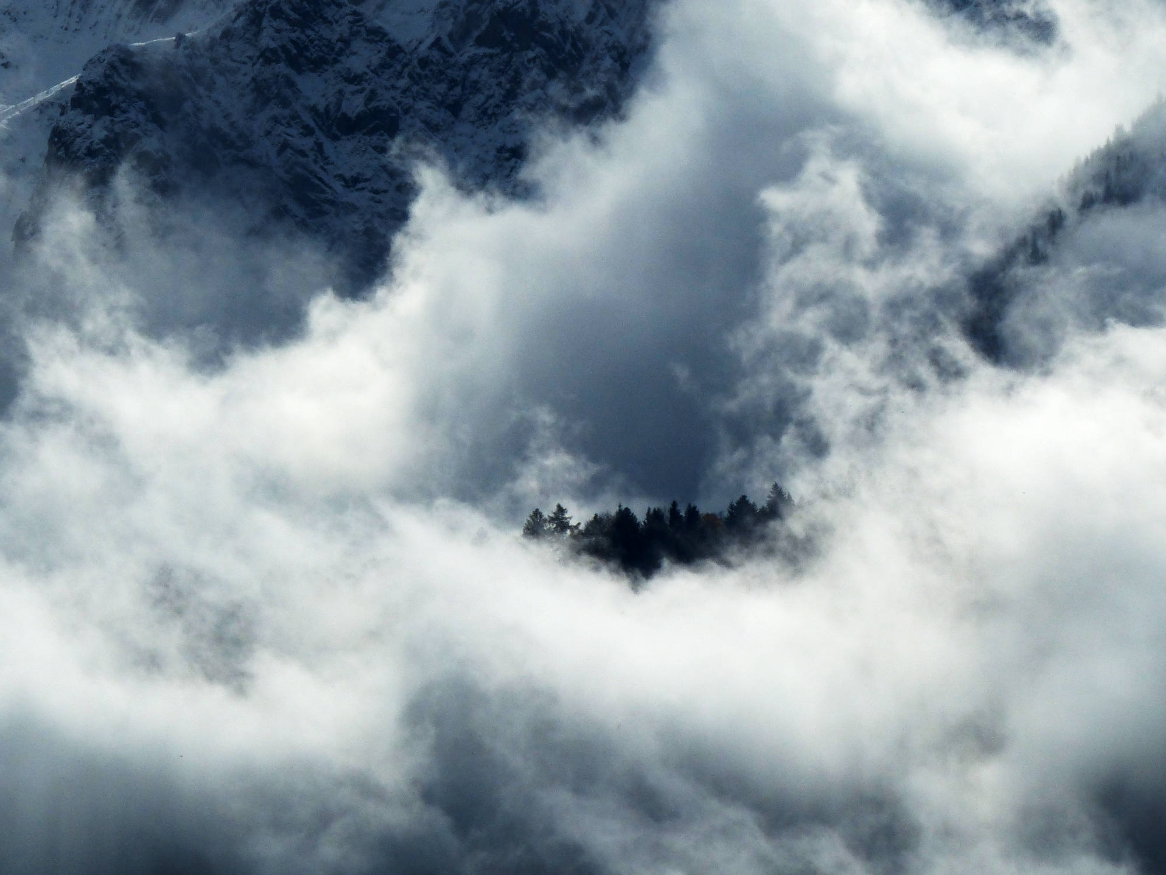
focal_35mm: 497
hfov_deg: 4.0
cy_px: 438
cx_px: 583
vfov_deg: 3.0
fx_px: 16741
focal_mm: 81.3
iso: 100
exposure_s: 1/1600
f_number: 5
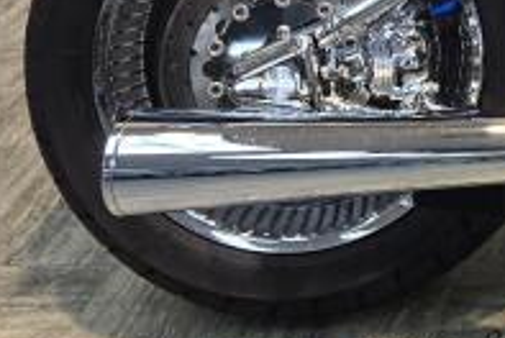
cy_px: -333
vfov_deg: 12.5
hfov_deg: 17.2
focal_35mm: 97
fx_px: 1363
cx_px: 913
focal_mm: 6.3
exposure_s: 1/120
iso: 160
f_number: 1.7
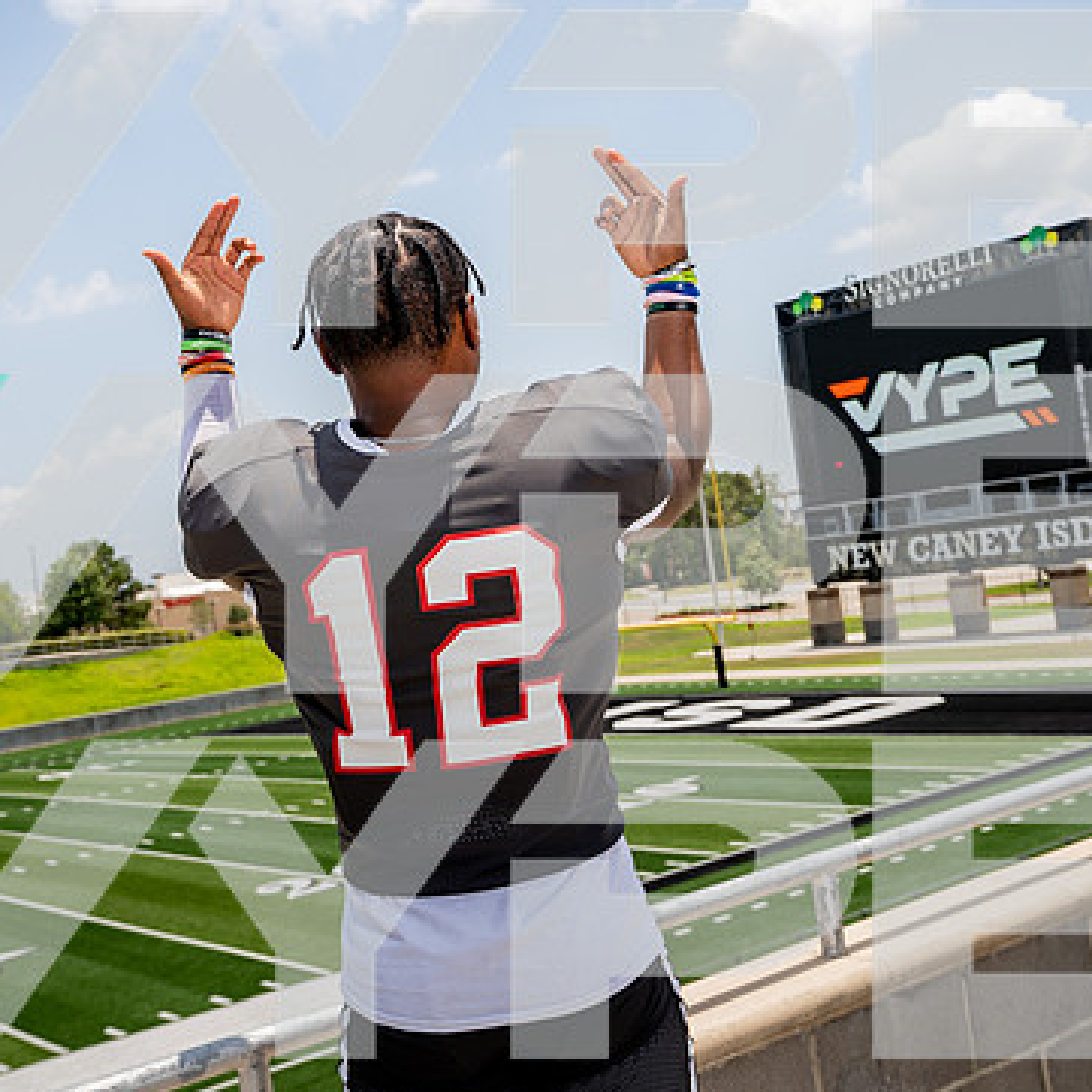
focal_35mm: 45
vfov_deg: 37.6
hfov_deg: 37.5
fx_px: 1606
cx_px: 462
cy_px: 535
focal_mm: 33
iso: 100
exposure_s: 1/250
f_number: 7.1
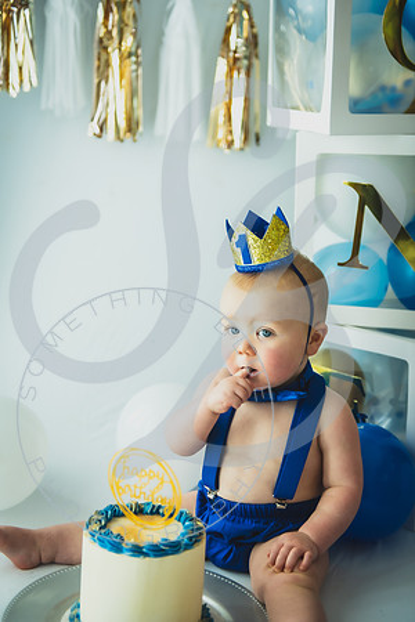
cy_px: 311
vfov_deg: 38.2
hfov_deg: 26.0
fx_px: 899
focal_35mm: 52
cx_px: 208
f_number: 2.8
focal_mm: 52
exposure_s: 1/125
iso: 200
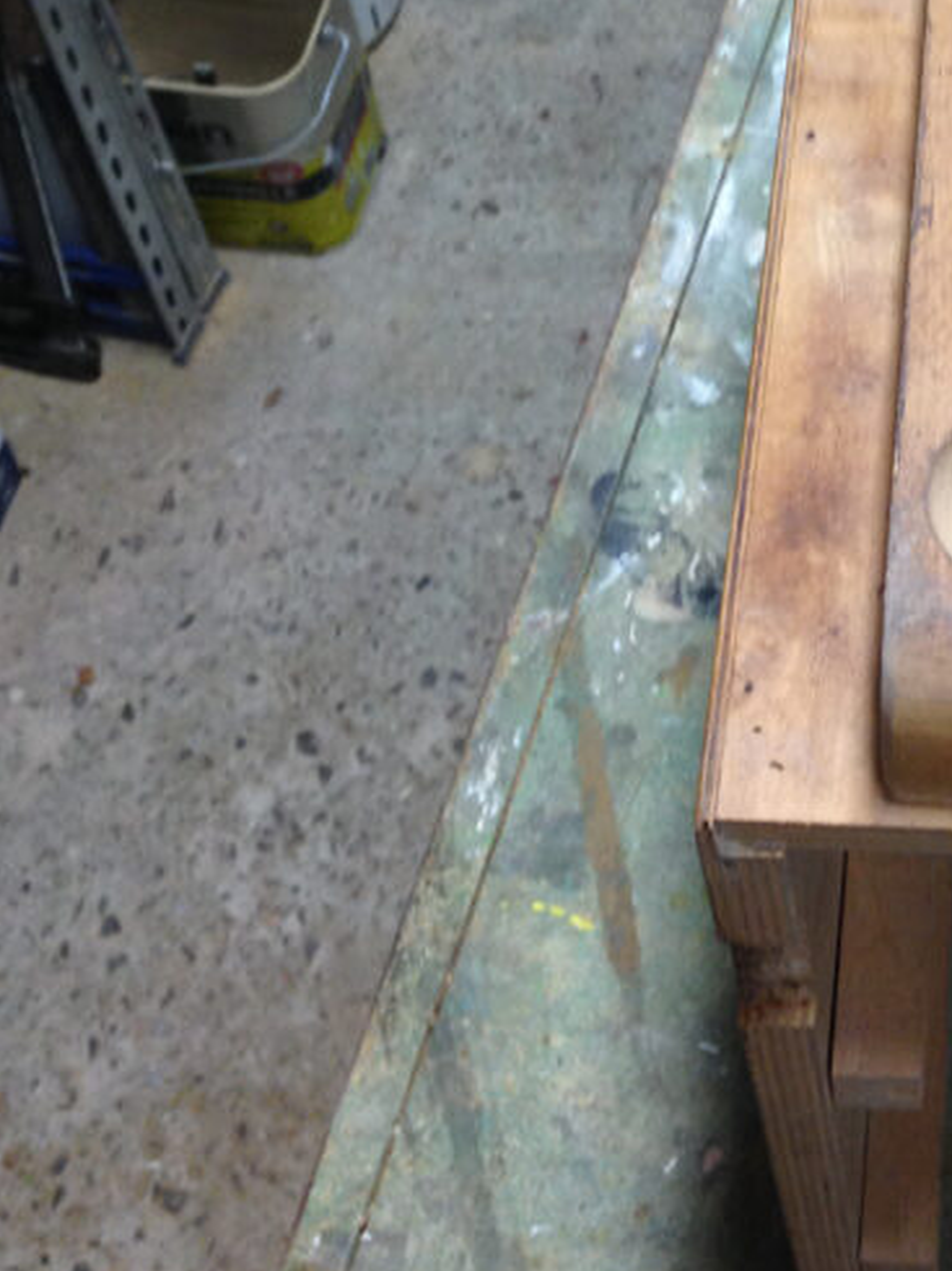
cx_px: 973
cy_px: 96
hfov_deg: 20.5
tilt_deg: -49.4
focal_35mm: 69
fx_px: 2532
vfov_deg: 27.1
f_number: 2.4
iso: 125
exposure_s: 1/20
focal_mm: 4.12
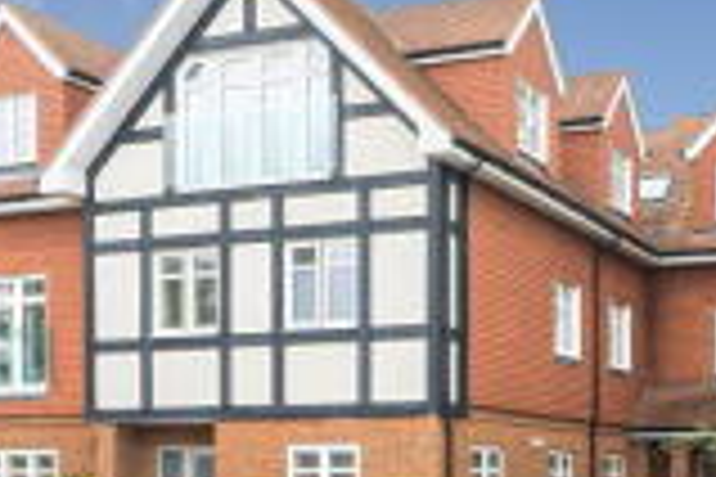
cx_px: 576
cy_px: 502
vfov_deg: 22.6
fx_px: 1134
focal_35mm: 57
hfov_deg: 34.0
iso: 400
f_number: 8
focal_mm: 13
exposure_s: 1/250
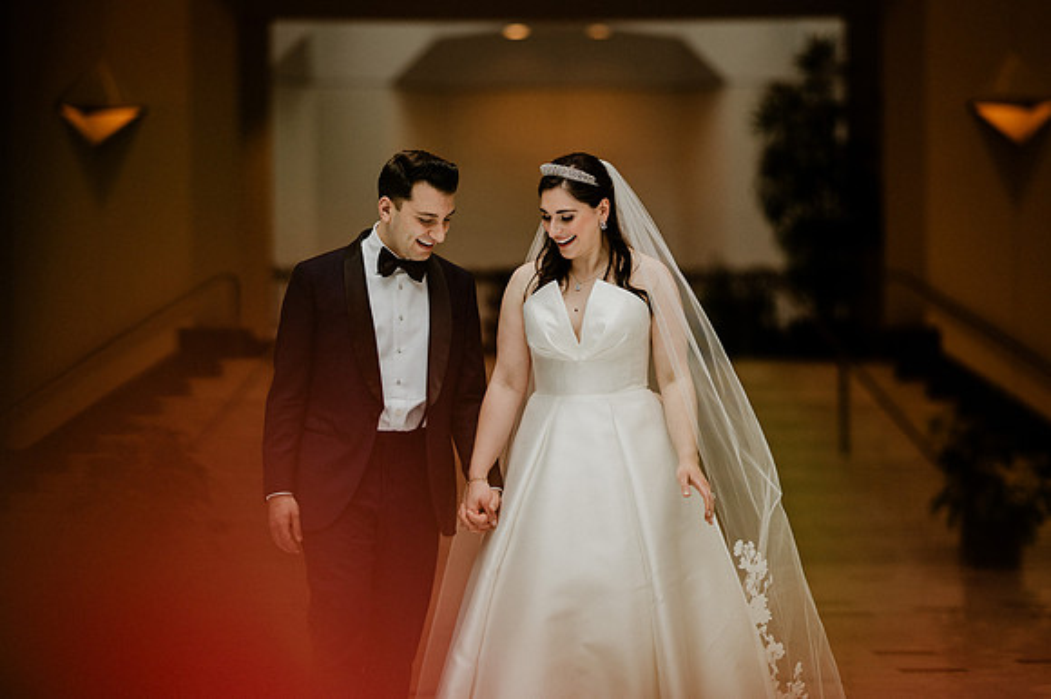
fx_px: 3256
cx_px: 559
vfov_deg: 12.3
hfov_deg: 18.3
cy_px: 371
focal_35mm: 112
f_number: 1.4
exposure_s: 1/1600
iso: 800
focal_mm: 105
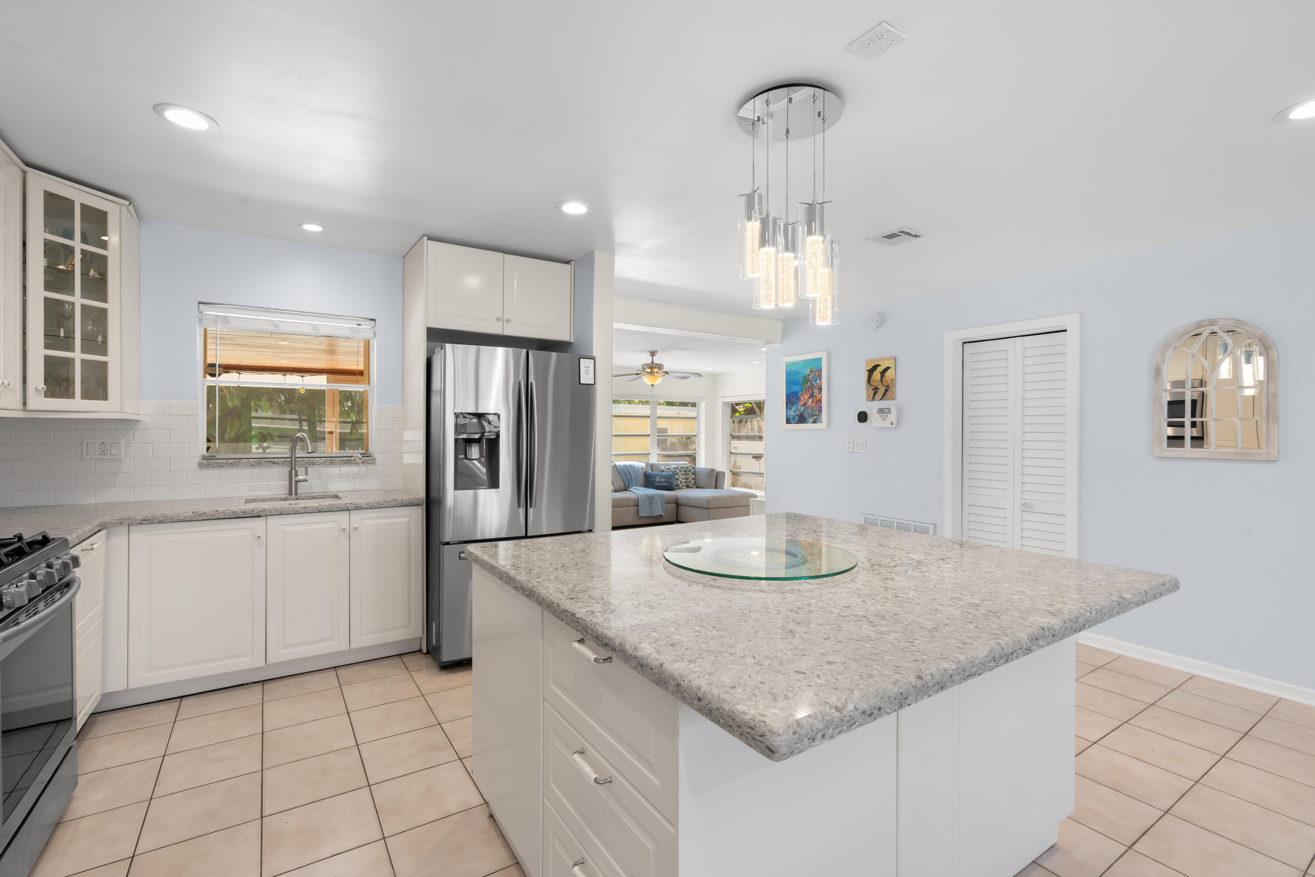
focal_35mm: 16
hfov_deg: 96.7
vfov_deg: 73.7
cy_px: 438
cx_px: 658
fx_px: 584
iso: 500
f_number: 11
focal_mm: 16
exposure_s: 1/8
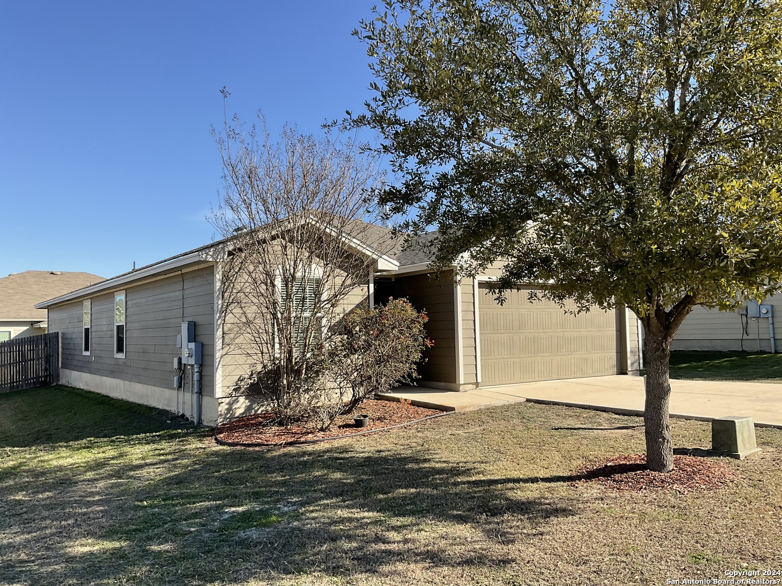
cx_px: 391
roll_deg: -0.2
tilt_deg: +4.2
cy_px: 293
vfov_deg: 48.2
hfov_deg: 61.7
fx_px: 655
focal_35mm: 29
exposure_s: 1/1250
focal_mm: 3
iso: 16
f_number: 1.8
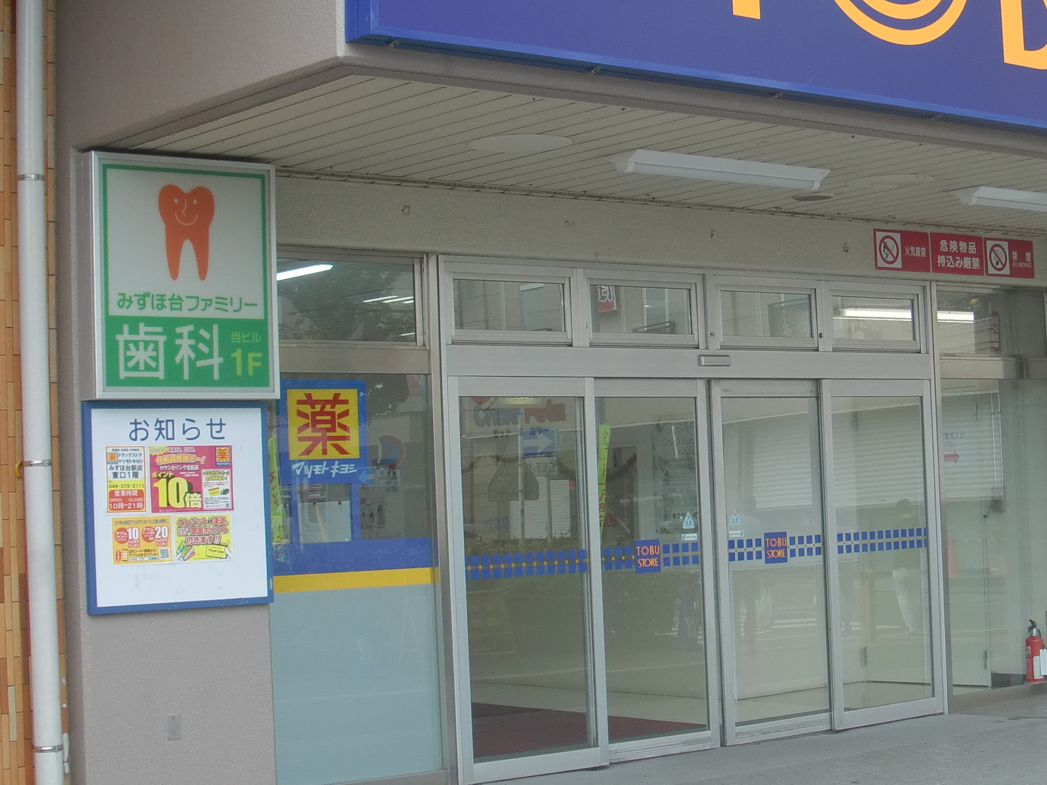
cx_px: 748
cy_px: 323
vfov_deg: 21.6
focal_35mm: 68
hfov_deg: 28.3
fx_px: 2057
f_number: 3.9
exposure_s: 1/125
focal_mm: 6.66
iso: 64
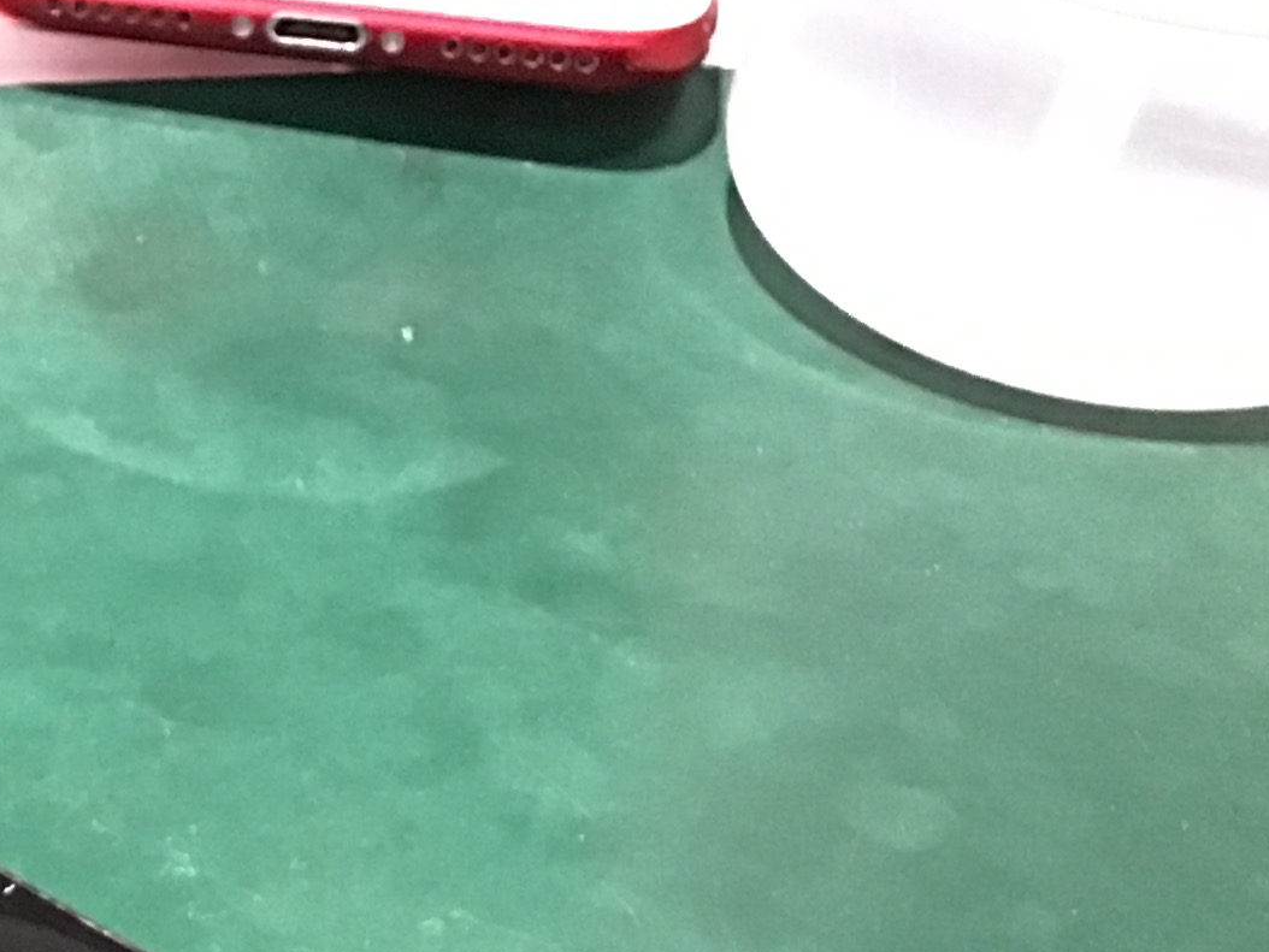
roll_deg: -1.4
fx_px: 3520
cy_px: 1467
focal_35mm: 96
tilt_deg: -44.5
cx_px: -520
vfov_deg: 14.3
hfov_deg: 18.5
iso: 200
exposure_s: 1/24
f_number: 2.4
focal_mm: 3.3
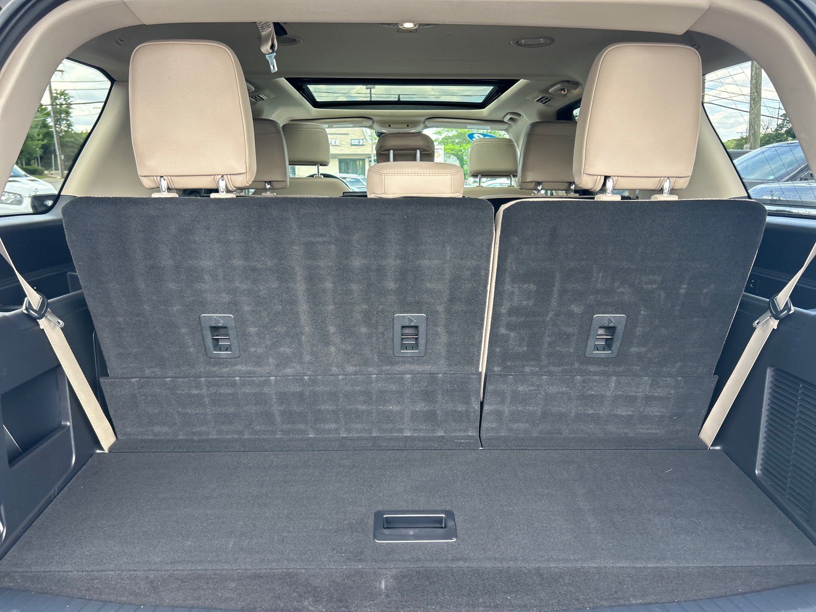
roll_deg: +1.6
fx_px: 613
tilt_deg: -12.0
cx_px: 408
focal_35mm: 26
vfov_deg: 53.1
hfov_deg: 67.3
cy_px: 306
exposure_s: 1/147
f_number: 1.5
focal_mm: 5.7
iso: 64
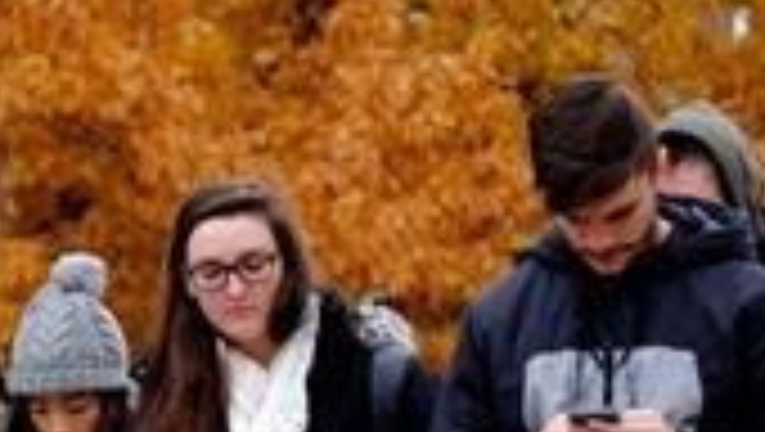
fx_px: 9502
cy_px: 668
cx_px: -360
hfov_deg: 4.6
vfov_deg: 2.6
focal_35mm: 468
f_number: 4.5
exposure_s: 1/350
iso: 800
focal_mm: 77.9
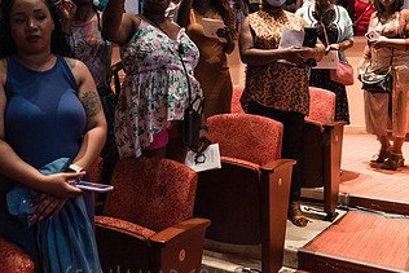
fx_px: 500
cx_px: 162
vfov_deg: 29.9
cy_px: 60
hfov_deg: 44.2
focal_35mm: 44
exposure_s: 1/200
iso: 4000
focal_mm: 24
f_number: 3.5
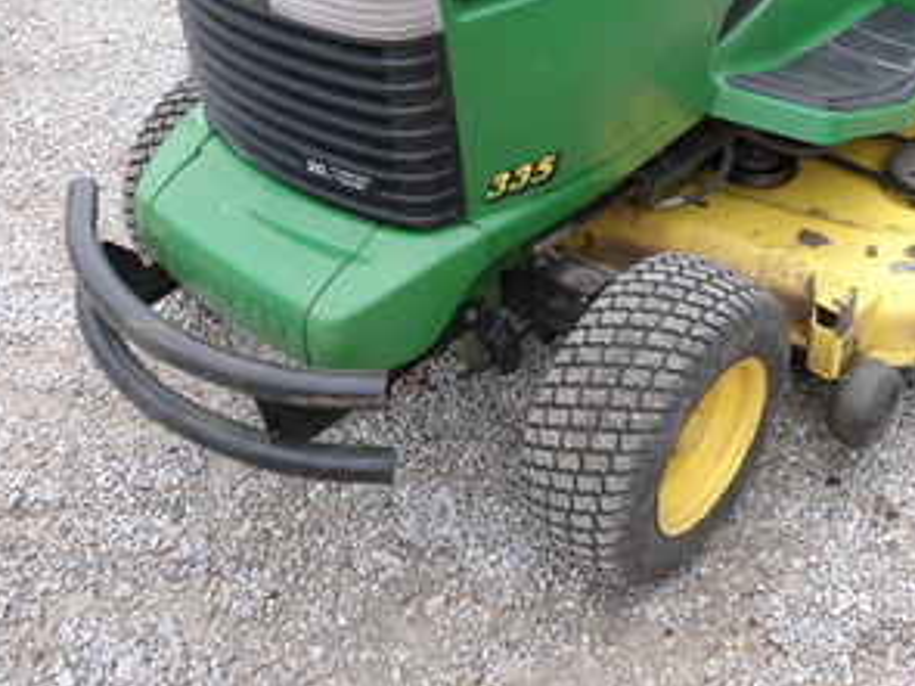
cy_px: 84
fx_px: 1268
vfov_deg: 29.2
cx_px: 654
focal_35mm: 48
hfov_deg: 38.9
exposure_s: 1/80
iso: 80
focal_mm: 4.7
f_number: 2.8
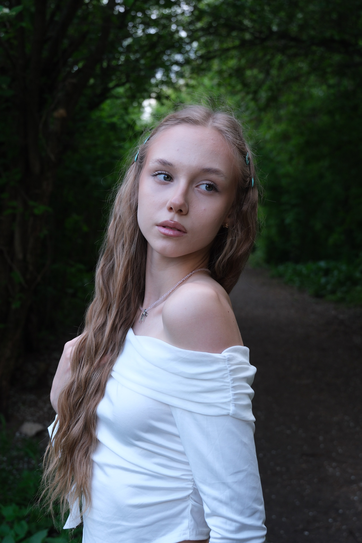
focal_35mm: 59
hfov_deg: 23.0
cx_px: 181
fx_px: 890
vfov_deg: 33.9
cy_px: 272
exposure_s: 1/110
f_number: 5
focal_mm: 39.6
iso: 400
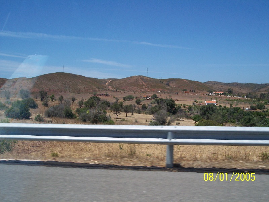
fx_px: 295
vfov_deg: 37.7
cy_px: 101
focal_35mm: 38
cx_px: 134
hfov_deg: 49.0
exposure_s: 1/1000
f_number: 4.8
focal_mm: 8
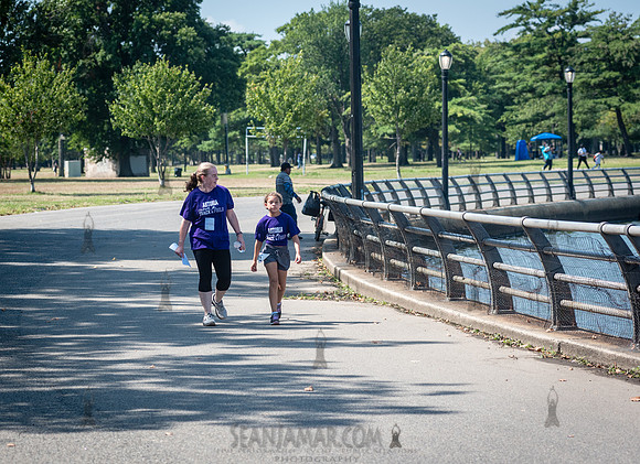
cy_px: 235
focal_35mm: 125
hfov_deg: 15.9
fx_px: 2287
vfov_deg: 11.6
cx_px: 273
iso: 500
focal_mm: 105
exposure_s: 1/1600
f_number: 5
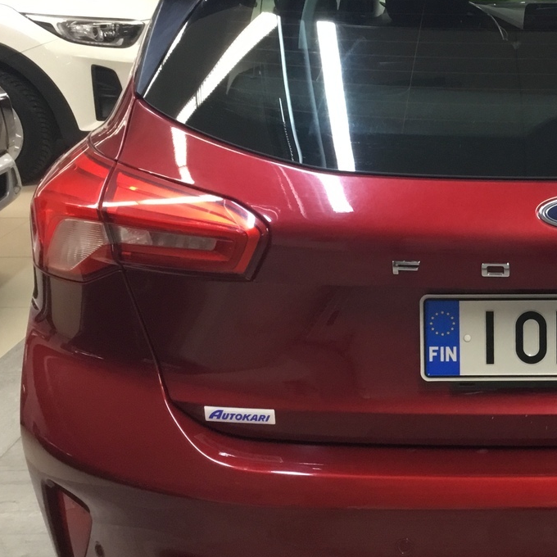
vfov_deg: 29.5
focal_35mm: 58
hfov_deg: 27.5
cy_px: 295
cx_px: 584
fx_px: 1056
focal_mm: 3.3
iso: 125
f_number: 2.4
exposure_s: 1/33
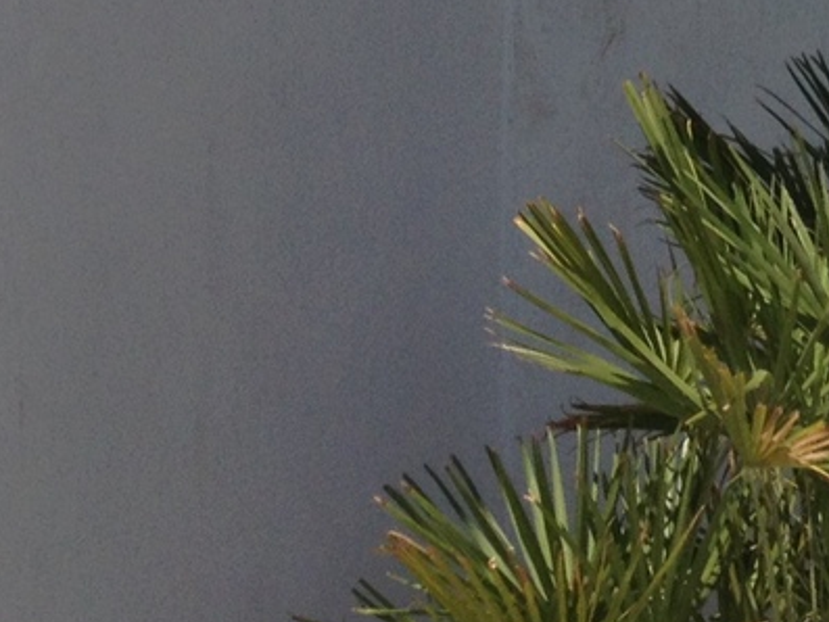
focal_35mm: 141
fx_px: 3378
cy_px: -238
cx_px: 1524
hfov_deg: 12.7
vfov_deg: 10.3
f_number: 2.4
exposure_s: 1/2123
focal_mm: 4.28
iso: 50
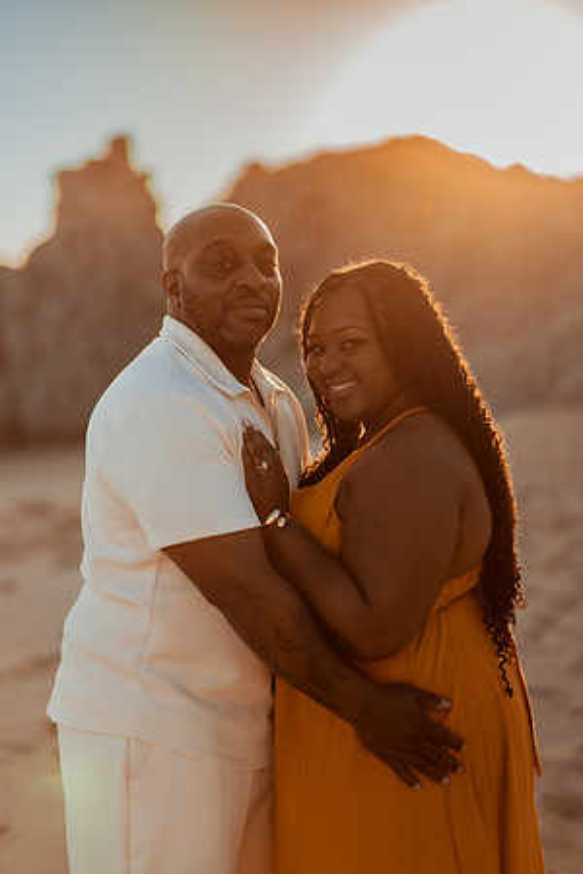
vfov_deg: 34.5
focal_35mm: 58
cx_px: 292
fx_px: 1409
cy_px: 437
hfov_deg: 23.4
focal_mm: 58
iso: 100
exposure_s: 1/4000
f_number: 1.4
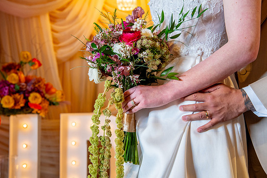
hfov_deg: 37.5
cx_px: 136
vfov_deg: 25.5
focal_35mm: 53
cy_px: 85
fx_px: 393
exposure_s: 1/320
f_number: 5
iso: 2000
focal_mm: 48
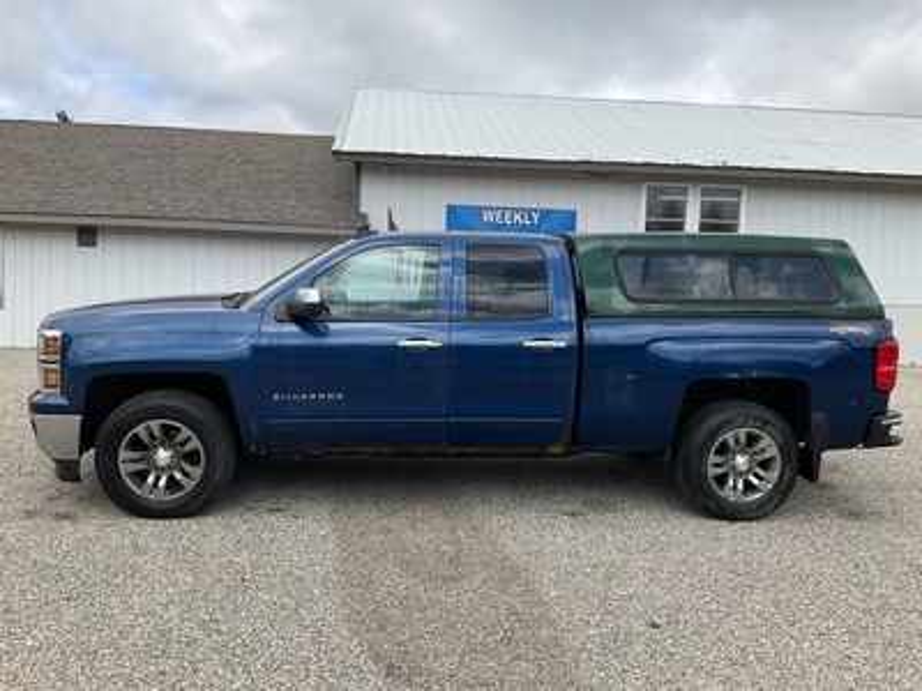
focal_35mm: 29
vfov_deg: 48.2
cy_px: 346
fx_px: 772
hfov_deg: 61.7
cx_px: 461
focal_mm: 3
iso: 25
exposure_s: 1/1848
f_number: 1.8
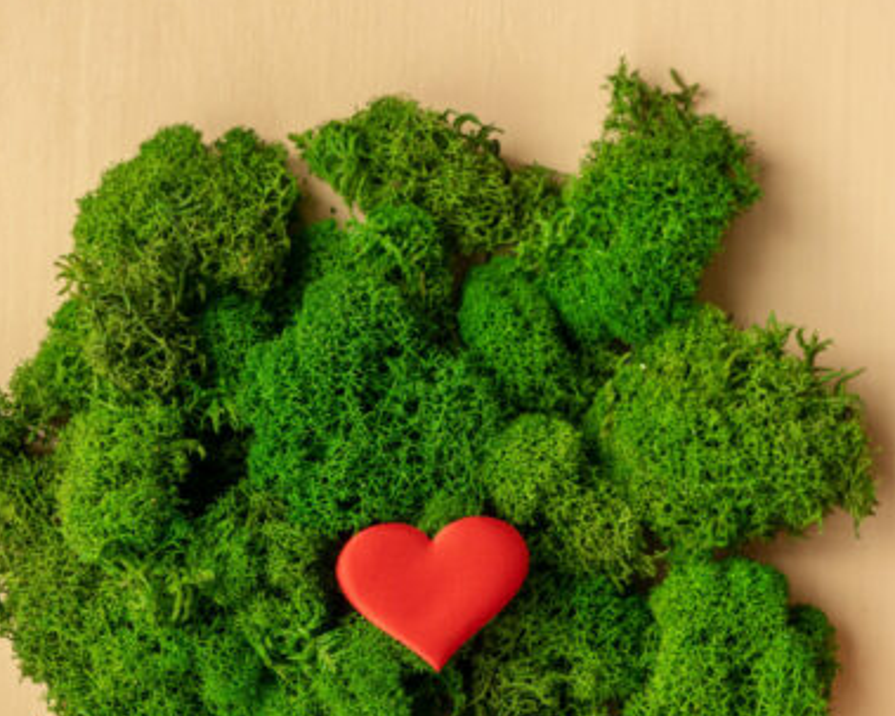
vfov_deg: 21.4
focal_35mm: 71
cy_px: 493
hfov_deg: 26.8
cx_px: 387
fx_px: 1880
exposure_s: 1/125
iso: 320
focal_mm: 28
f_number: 4.5
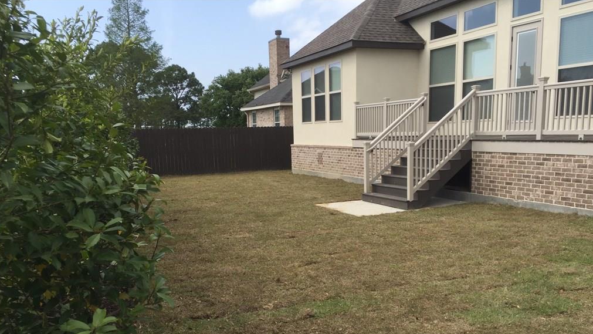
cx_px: 296
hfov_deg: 61.0
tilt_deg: -7.9
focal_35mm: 32
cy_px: 224
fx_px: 503
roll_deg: +1.3
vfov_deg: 36.3
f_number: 2.2
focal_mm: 4.15
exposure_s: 1/1582
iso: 32
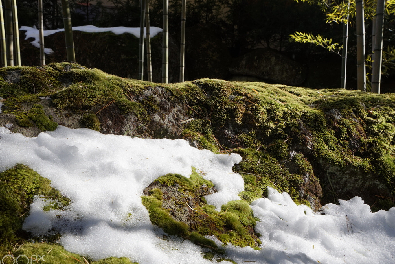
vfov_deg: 33.4
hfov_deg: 48.4
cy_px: 147
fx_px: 439
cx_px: 200
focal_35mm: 40
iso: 100
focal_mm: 35
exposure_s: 1/200
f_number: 9
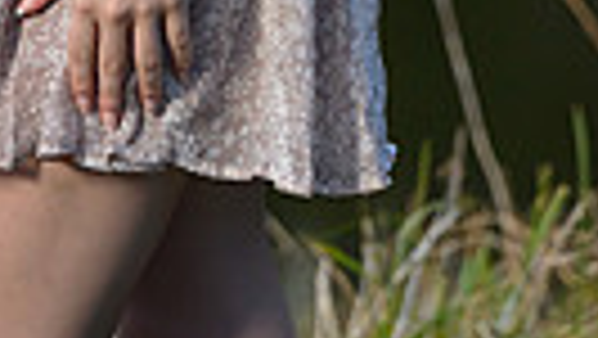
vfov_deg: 2.5
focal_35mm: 479
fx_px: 7600
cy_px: -649
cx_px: 198
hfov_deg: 4.5
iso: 1250
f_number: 3.5
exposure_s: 1/160
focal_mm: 135
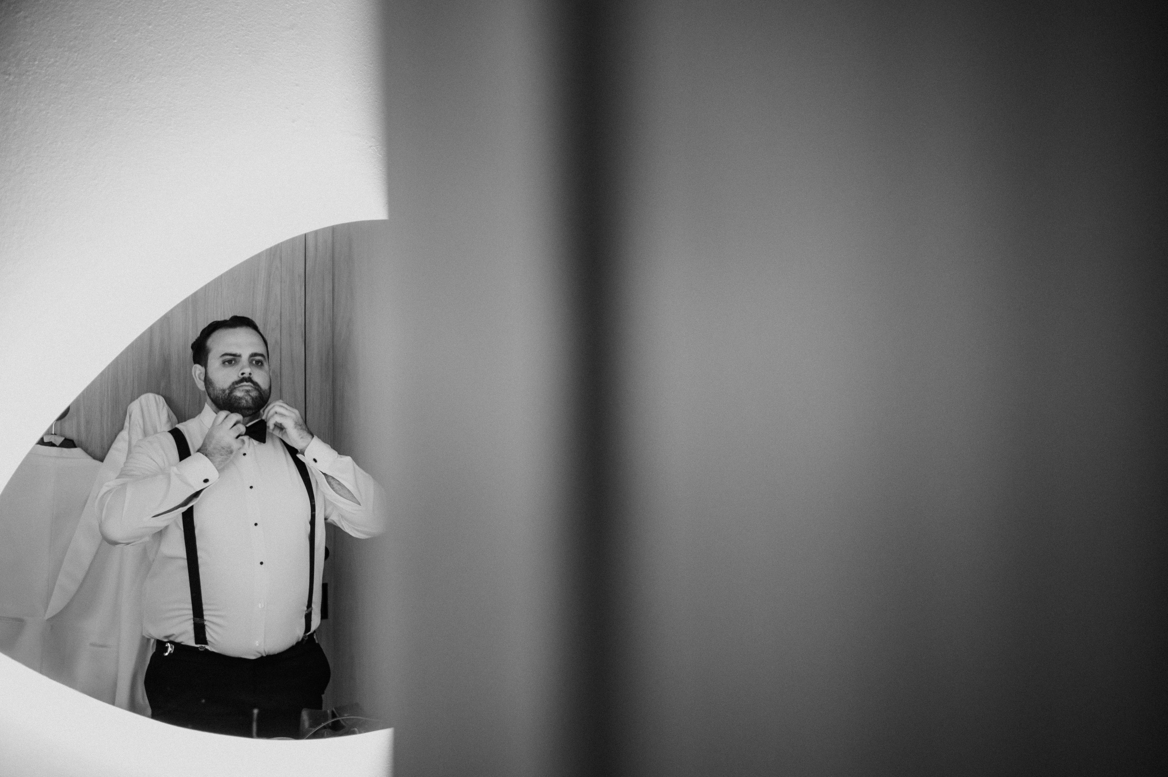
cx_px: 584
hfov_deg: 54.5
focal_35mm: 35
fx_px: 1135
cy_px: 388
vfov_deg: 37.8
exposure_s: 1/125
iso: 1000
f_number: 2
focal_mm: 35
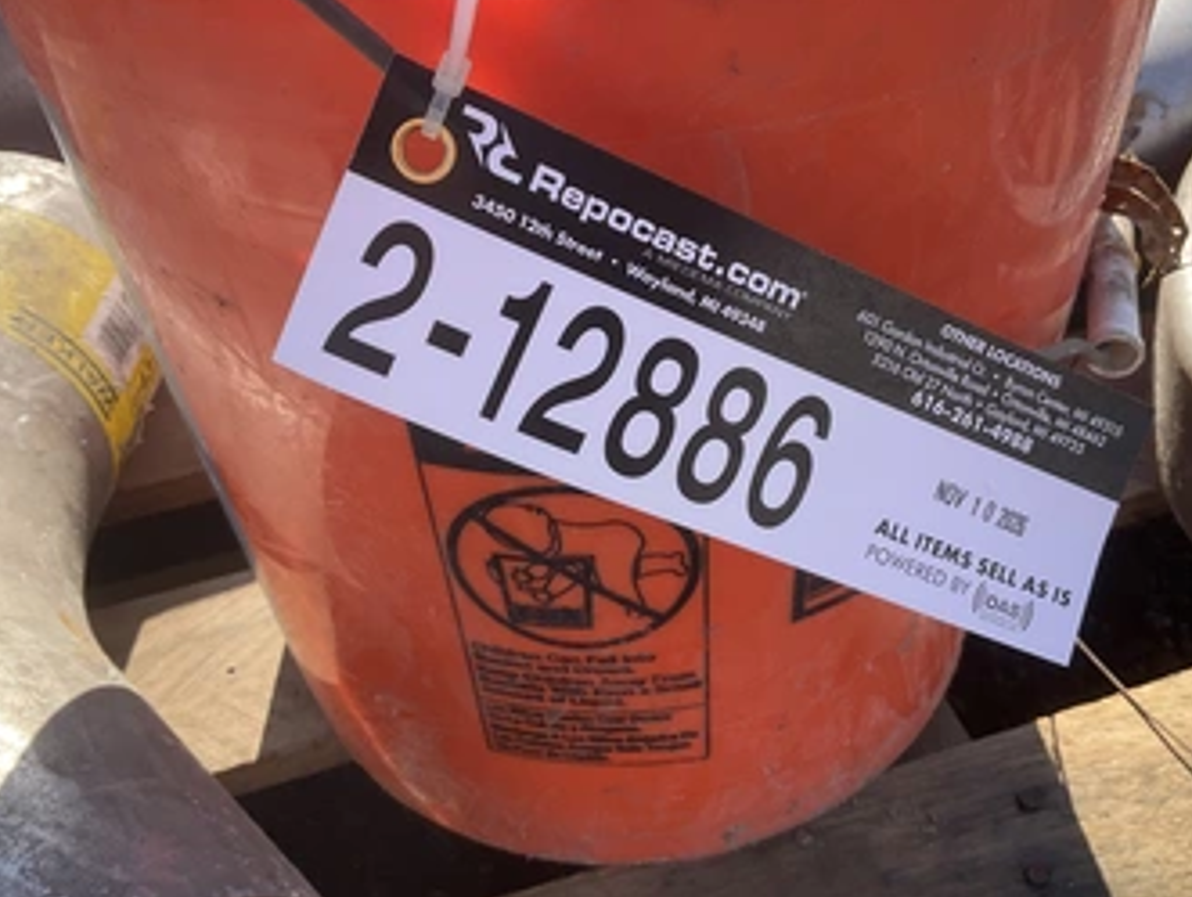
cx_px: 652
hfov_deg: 52.5
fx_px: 1207
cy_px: 385
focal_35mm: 35
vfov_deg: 40.7
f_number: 1.8
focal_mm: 3
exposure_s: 1/635
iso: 25
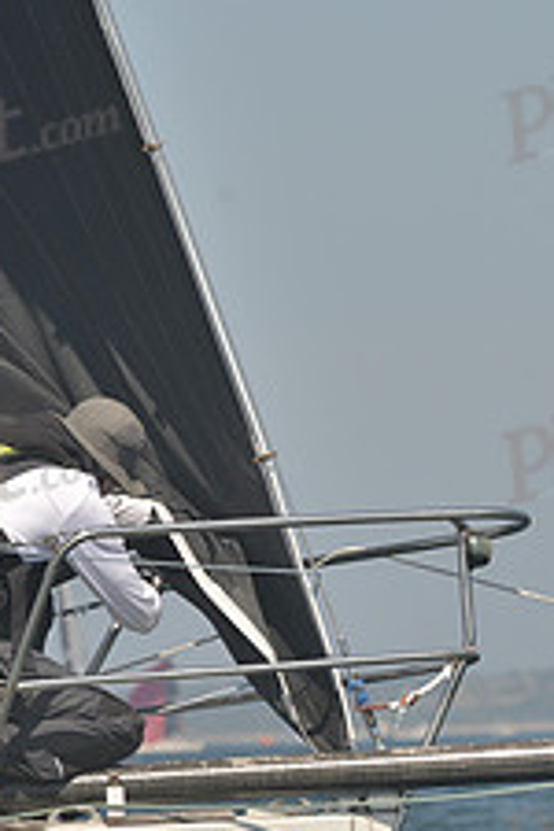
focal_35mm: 516
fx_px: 11910
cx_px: 312
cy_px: 654
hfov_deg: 2.7
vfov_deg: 4.0
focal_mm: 200
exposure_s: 1/1000
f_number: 8
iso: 280
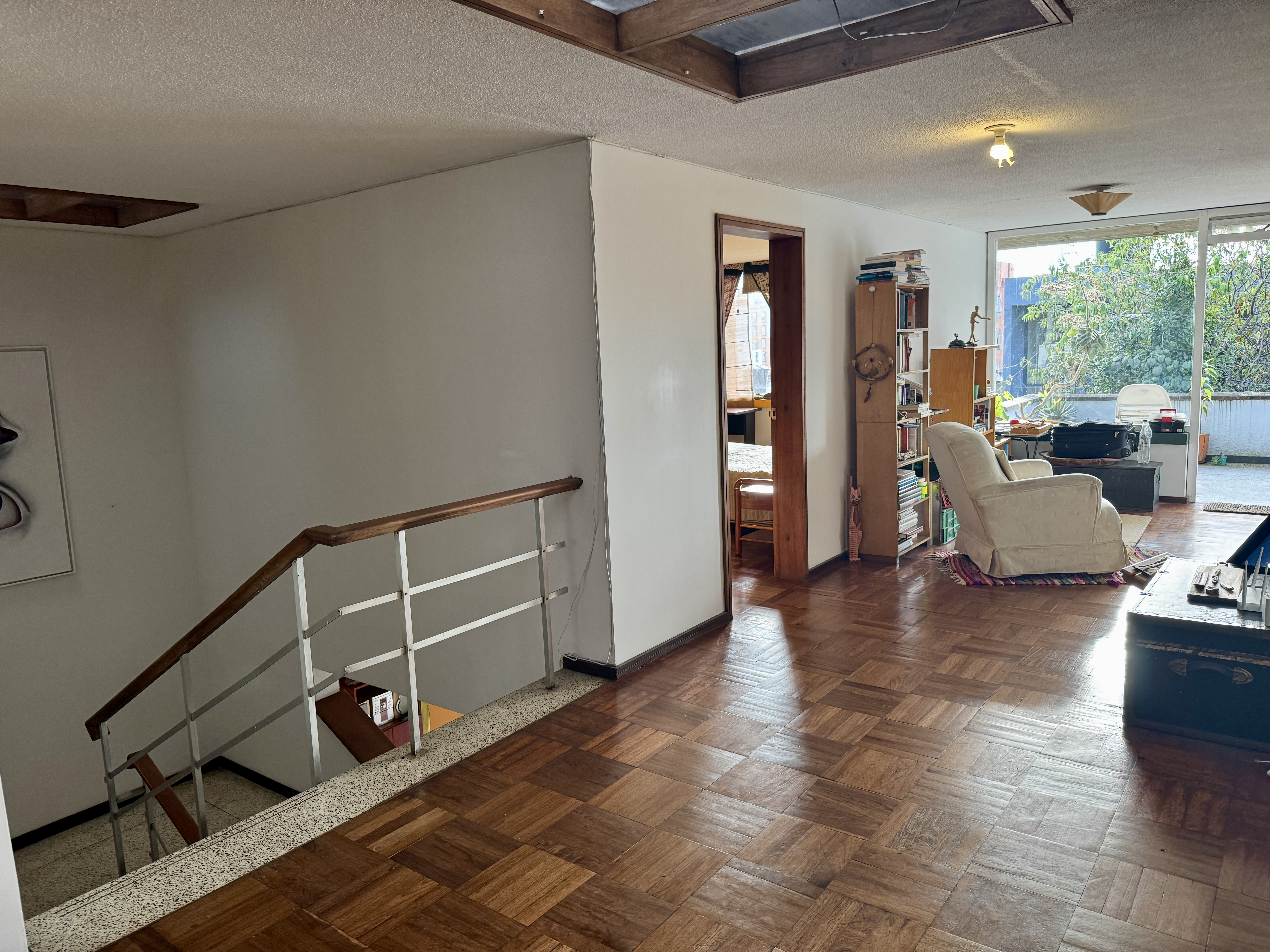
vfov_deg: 56.8
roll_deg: +3.4
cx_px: 635
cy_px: 476
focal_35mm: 24
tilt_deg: -8.6
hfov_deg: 71.6
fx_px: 881
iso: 200
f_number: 1.78
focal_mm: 6.76
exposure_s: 1/118
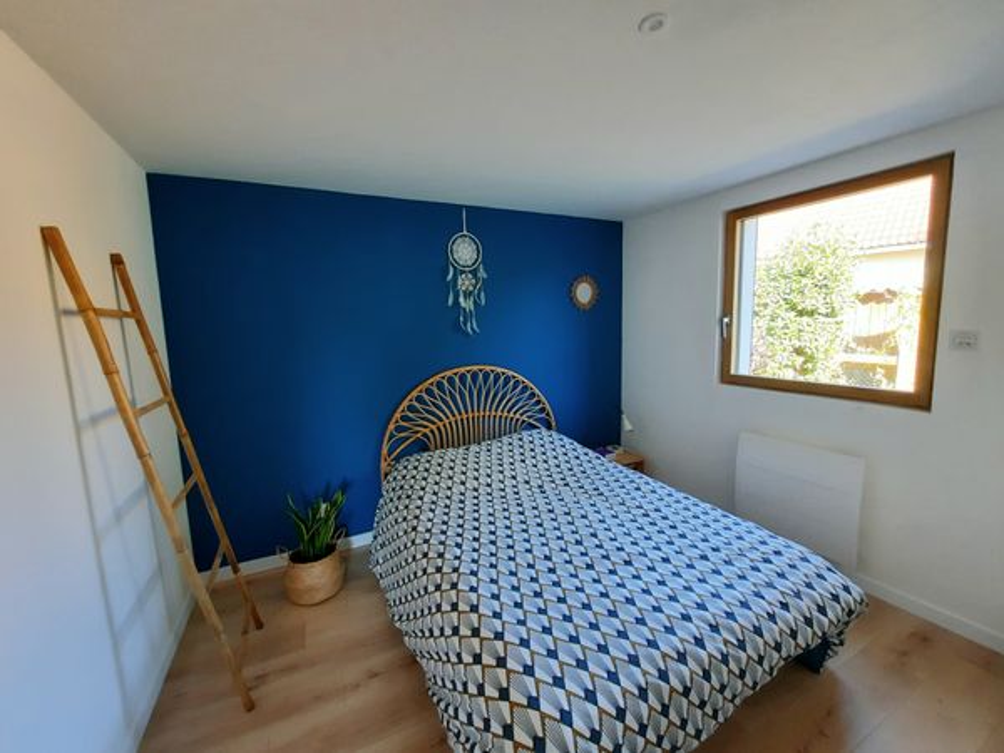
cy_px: 376
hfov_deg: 106.2
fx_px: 377
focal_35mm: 13
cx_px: 502
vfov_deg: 89.9
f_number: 2.2
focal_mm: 1.74
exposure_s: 1/50
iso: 125
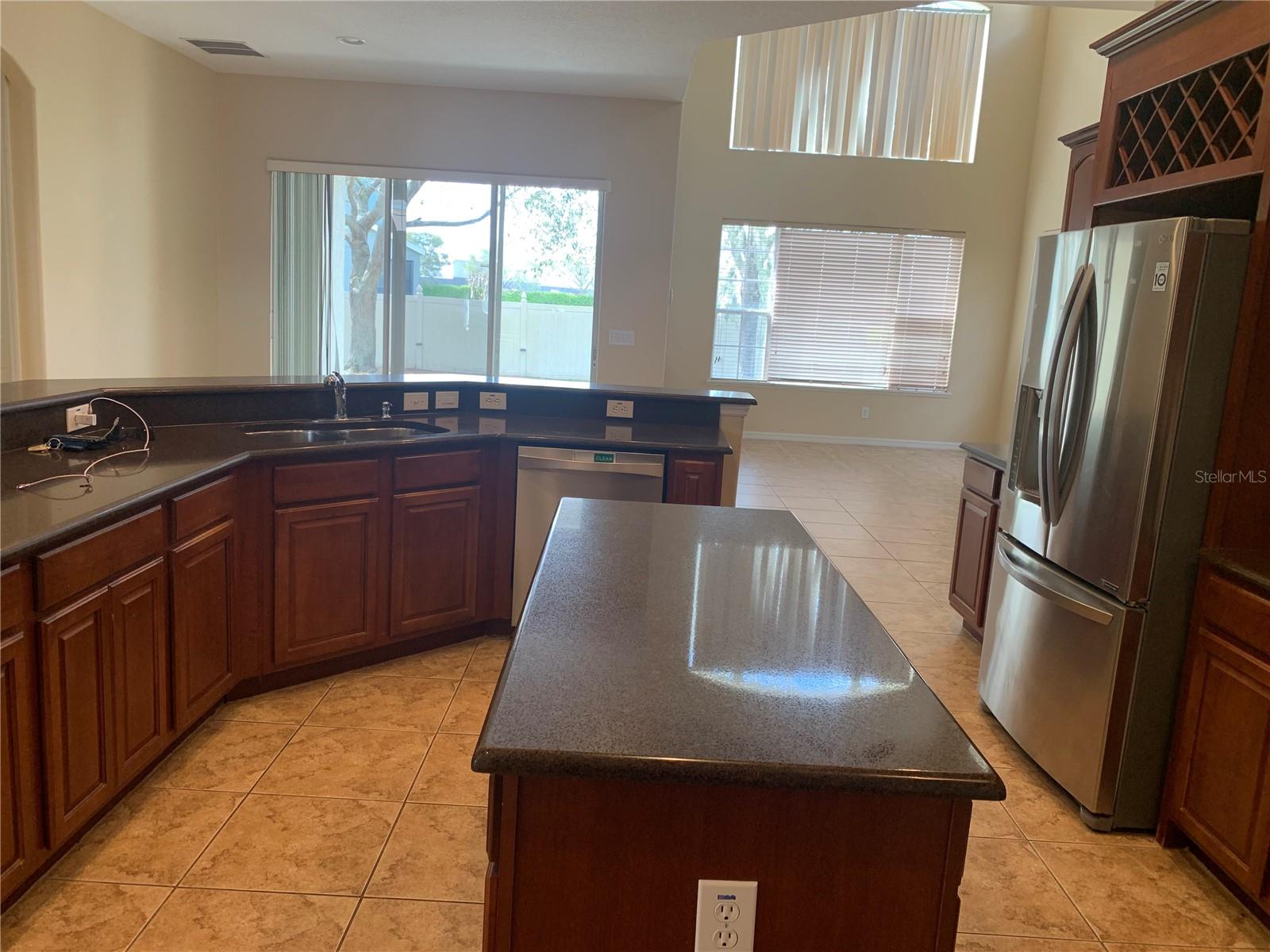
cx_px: 635
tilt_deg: -10.2
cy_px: 476
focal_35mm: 26
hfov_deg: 67.3
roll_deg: -3.2
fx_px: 954
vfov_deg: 53.1
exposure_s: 1/60
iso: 64
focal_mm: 4.25
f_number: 1.8
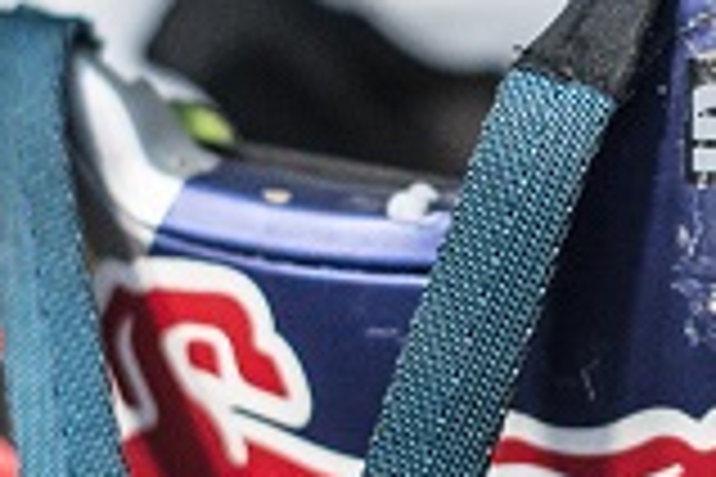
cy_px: 230
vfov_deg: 5.9
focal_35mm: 232
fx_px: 4614
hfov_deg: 8.8
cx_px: 761
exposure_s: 1/320
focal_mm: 50
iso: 2000
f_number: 2.8
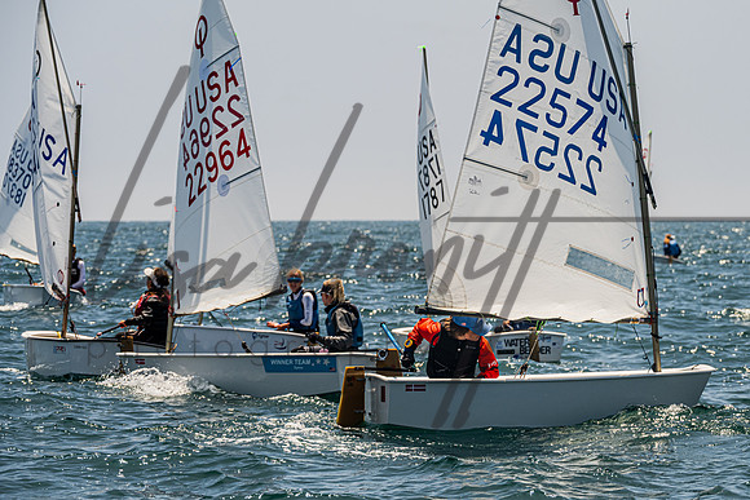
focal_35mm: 193
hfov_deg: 10.7
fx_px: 4015
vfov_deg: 7.1
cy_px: 268
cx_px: 442
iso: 250
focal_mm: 150
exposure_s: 1/1250
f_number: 7.1
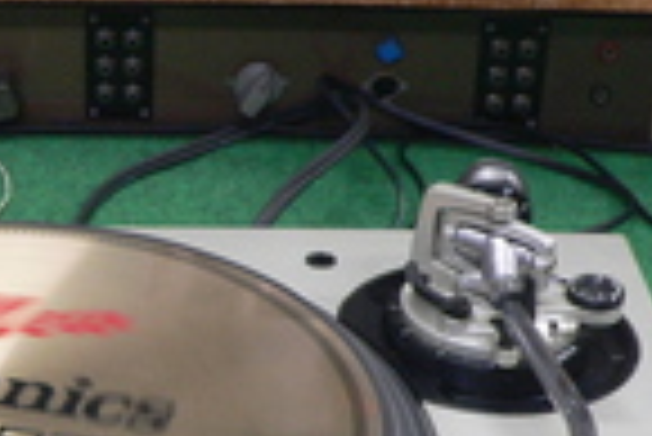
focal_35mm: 98
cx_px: 90
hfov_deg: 20.5
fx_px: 1777
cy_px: 483
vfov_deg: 13.7
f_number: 2.8
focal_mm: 6
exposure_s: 1/20
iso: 200
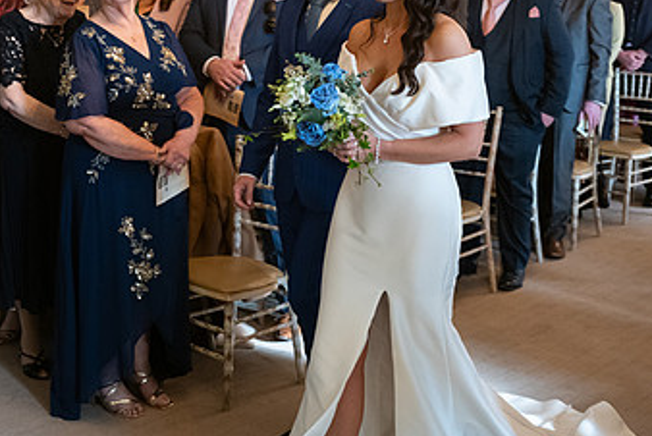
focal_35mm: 60
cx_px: 203
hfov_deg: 33.0
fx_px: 1088
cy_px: 101
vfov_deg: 22.4
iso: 1250
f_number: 3.5
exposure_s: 1/160
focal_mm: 35
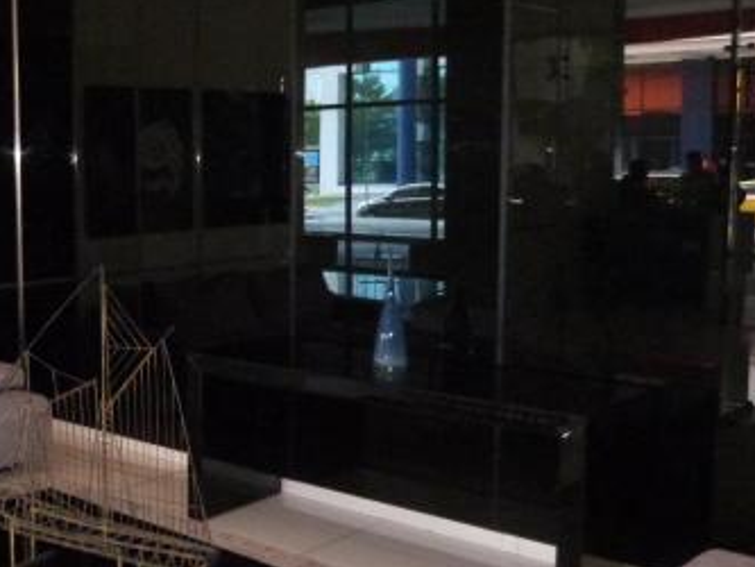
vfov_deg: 30.3
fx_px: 1047
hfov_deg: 36.9
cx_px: 66
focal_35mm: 48
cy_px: 281
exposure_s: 1/60
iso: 800
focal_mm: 4.5
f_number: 2.8
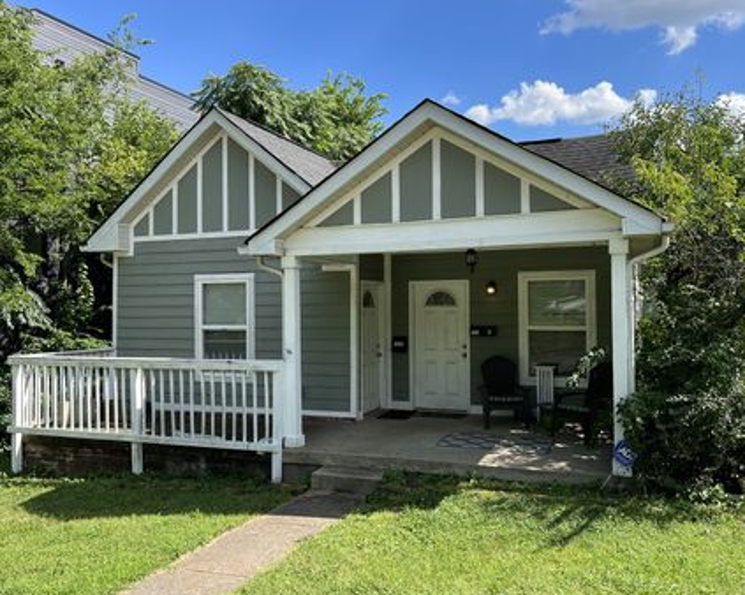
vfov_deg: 48.5
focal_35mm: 30
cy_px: 286
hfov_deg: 58.8
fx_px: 661
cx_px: 386
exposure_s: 1/2083
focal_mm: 5.7
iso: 50
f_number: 1.5
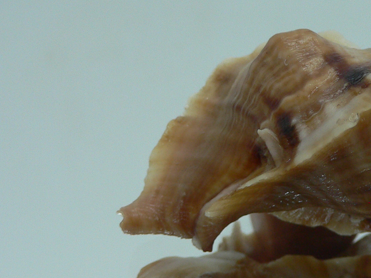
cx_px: 331
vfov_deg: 22.9
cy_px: 153
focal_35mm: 64
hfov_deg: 29.1
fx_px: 686
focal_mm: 4.6
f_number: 2.8
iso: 100
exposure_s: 1/60
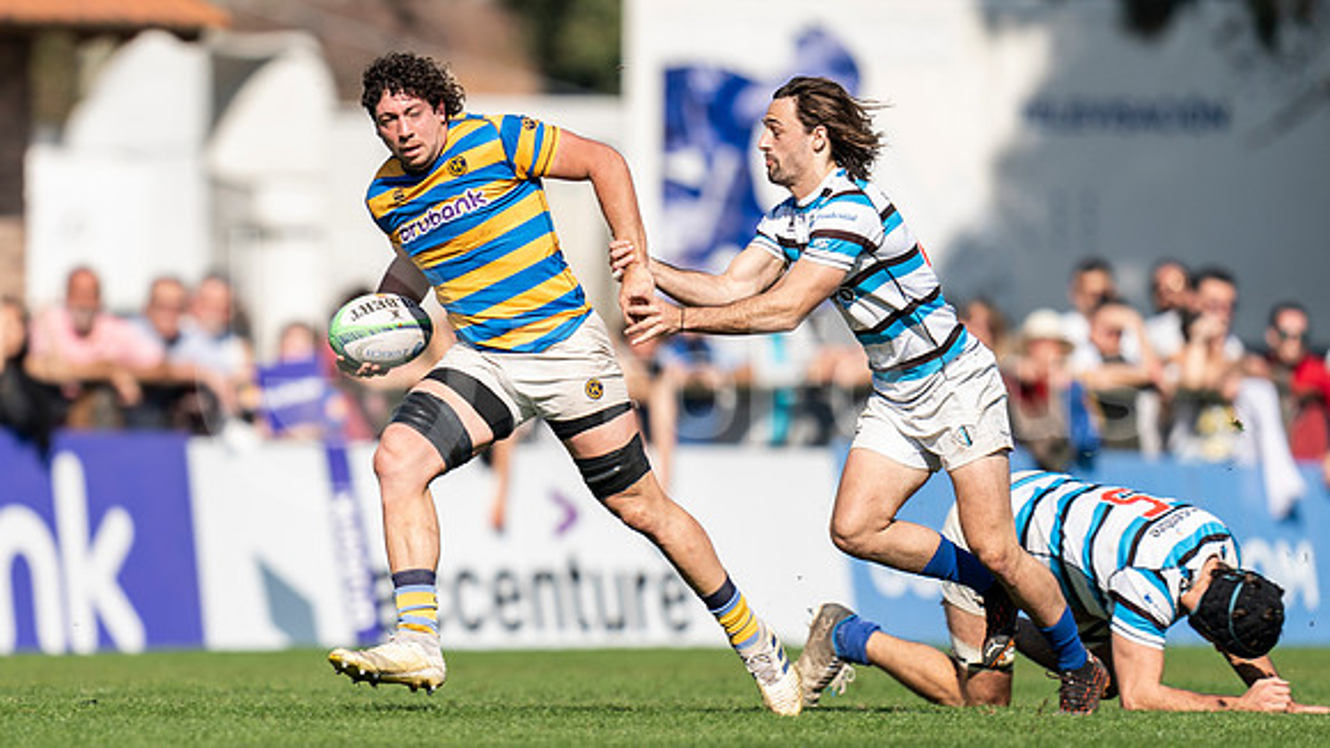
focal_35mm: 724
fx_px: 25533
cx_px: 350
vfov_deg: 1.7
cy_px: 432
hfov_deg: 3.0
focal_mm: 400
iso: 100
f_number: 2.8
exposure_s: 1/1250
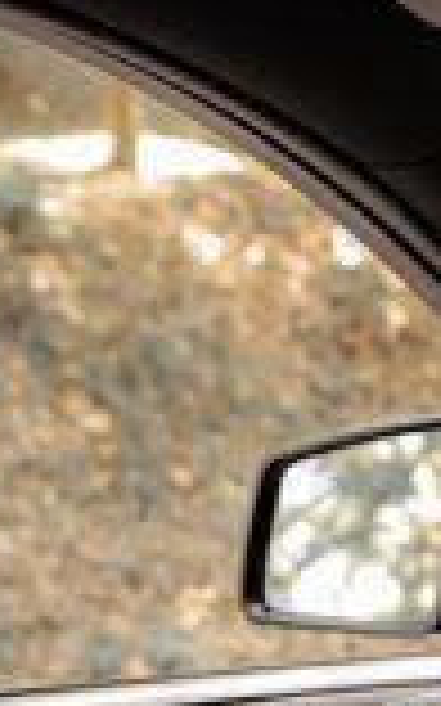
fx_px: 1925
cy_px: 798
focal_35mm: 100
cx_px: 518
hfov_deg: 12.8
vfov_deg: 19.8
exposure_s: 1/200
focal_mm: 24
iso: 1250
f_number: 2.8
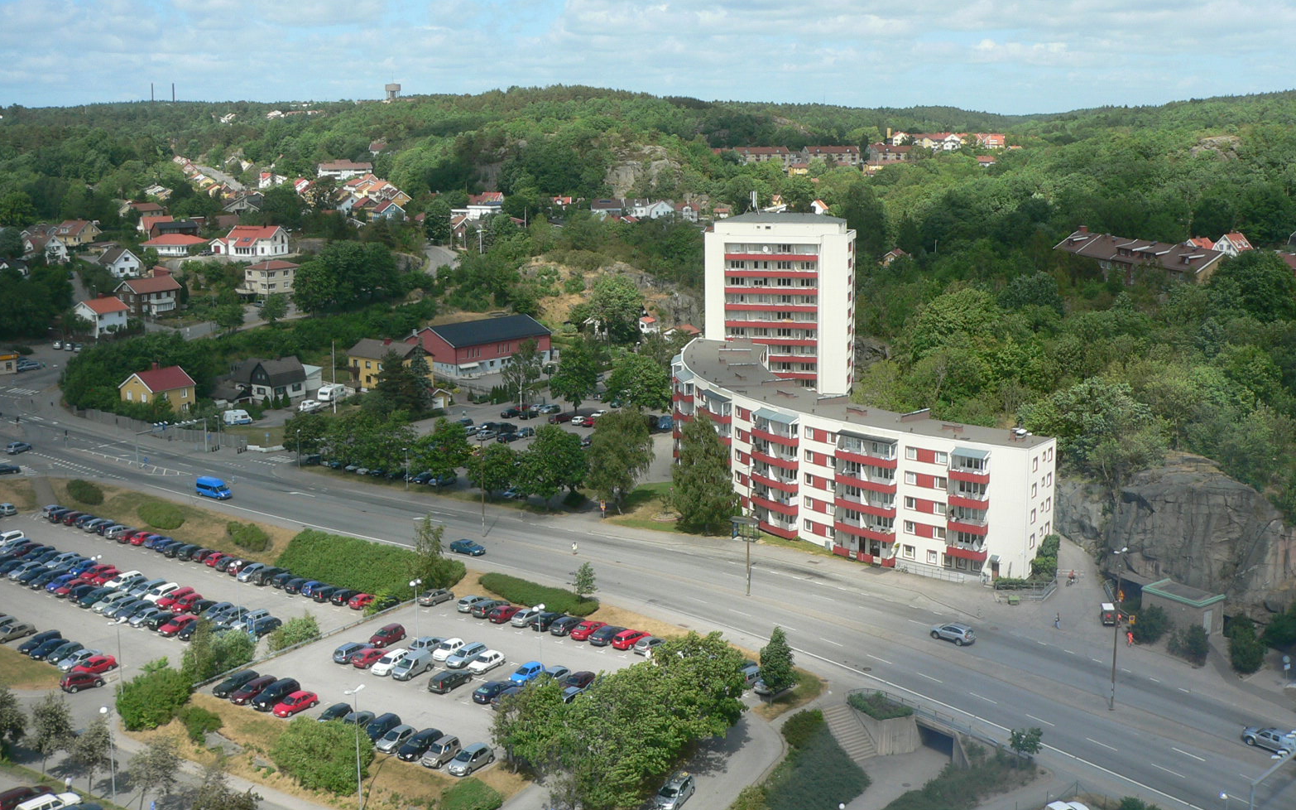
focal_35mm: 39
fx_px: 1377
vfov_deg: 32.6
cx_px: 660
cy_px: 317
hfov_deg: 50.4
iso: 80
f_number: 4
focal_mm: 6
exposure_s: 1/400
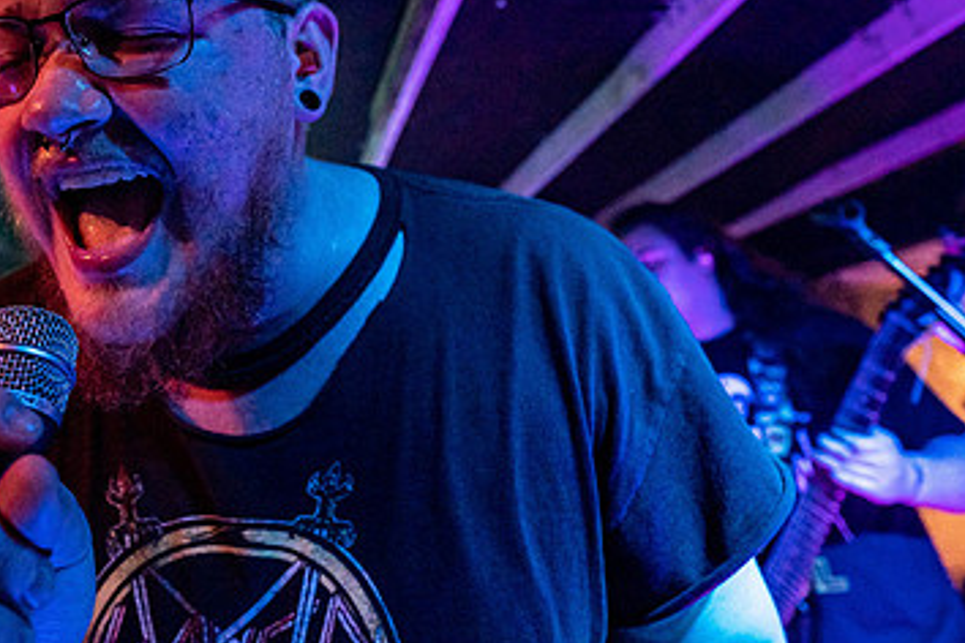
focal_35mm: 26
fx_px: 697
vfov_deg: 47.5
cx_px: 245
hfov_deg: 65.3
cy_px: 152
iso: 3200
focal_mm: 14
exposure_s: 1/250
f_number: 2.8
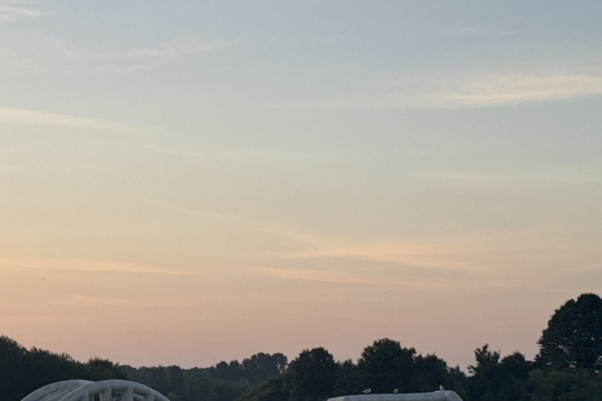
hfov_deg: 19.4
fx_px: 1756
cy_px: 345
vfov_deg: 13.0
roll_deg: -1.1
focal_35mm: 105
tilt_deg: +2.6
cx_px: 180
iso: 64
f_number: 1.78
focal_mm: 6.76
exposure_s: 1/544
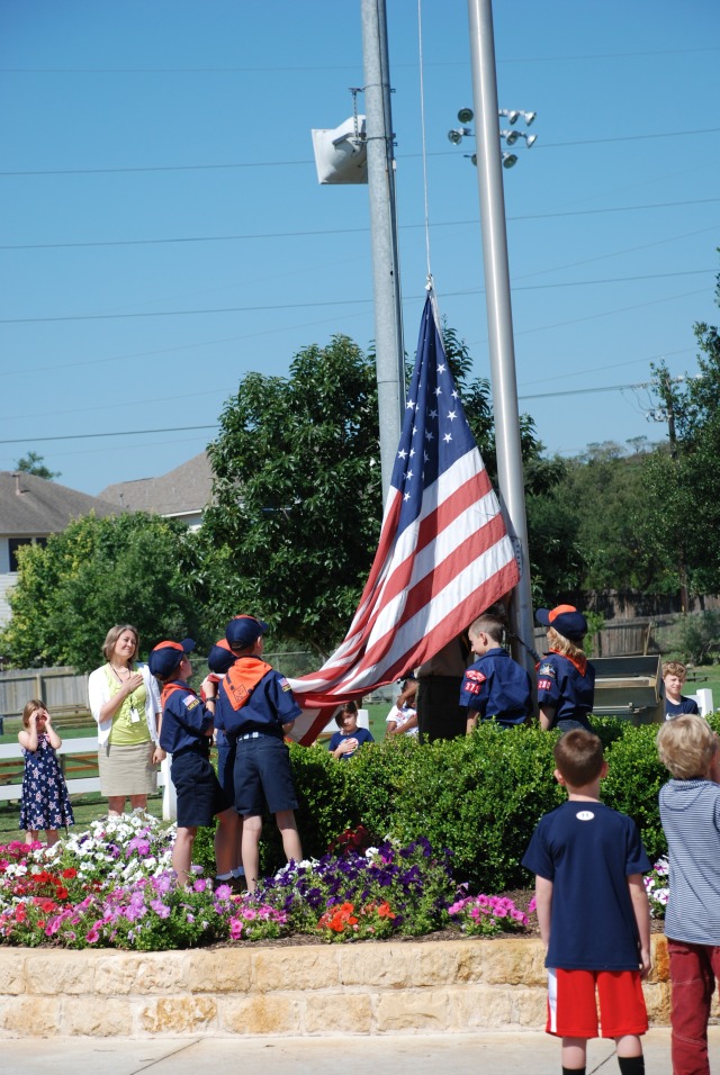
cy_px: 538
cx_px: 360
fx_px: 3365
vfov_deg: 18.2
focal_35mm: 112
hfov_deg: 12.2
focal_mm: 75
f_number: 5.6
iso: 140
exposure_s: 1/500
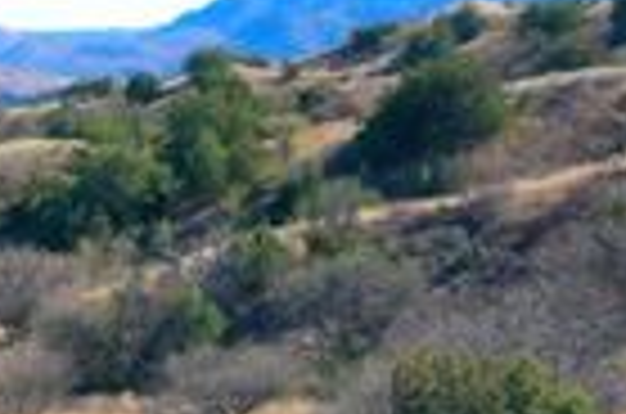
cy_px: 605
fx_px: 1752
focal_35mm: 101
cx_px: -99
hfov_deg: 19.2
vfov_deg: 12.8
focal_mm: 10.26
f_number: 11
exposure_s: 1/400
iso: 800
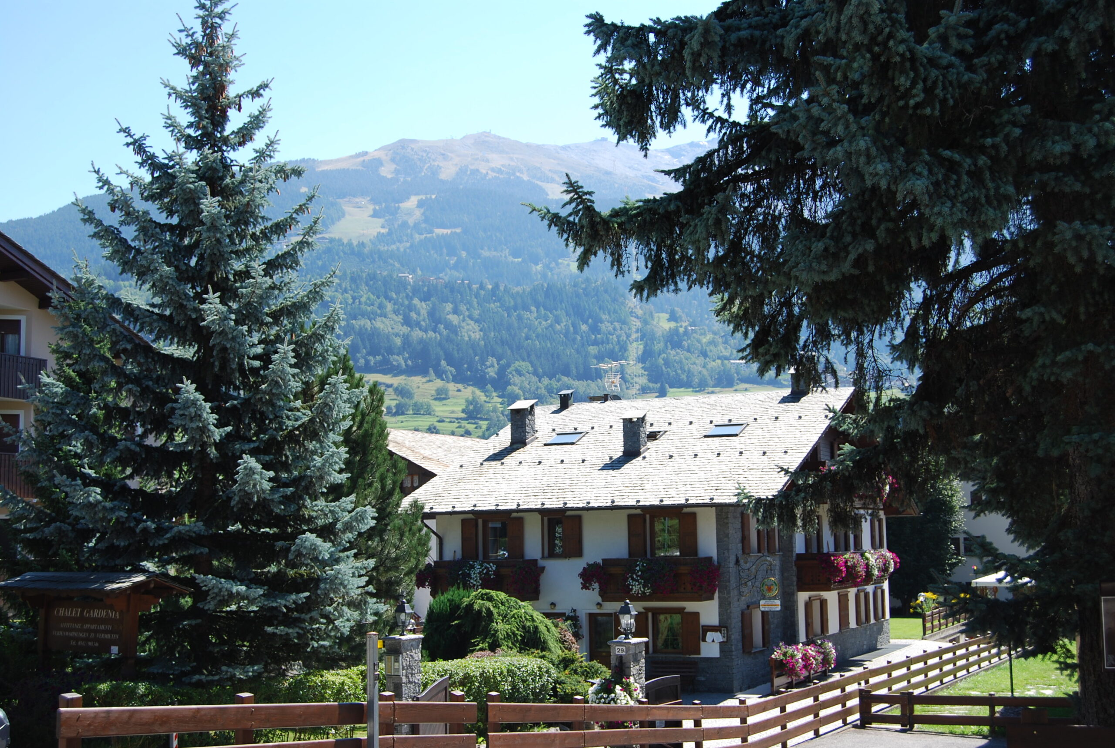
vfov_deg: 30.0
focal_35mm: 45
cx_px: 558
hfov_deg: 43.5
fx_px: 1396
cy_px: 374
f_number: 6.3
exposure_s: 1/160
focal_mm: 30
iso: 100
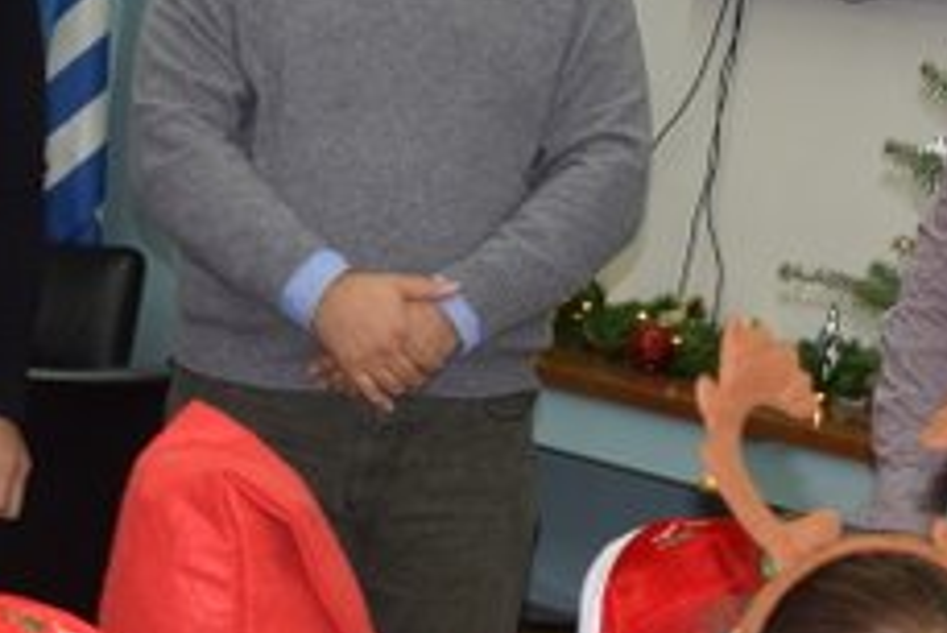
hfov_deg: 15.5
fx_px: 3474
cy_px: 306
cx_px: 620
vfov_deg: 10.4
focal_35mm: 132
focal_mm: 28
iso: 800
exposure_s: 1/80
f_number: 4.5
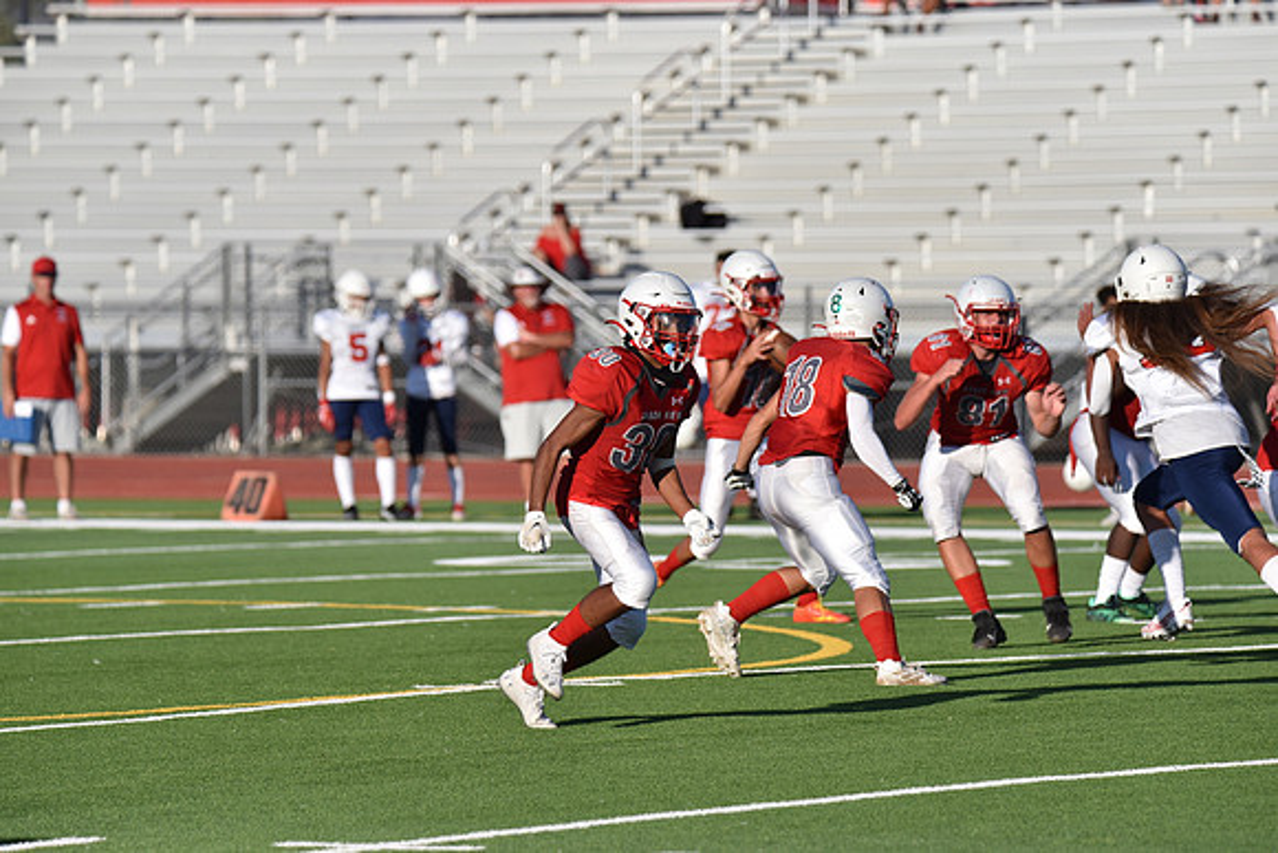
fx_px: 9942
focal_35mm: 280
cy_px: 426
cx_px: 639
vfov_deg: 4.9
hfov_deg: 7.4
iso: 560
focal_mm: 280
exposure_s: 1/4000
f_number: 5.6
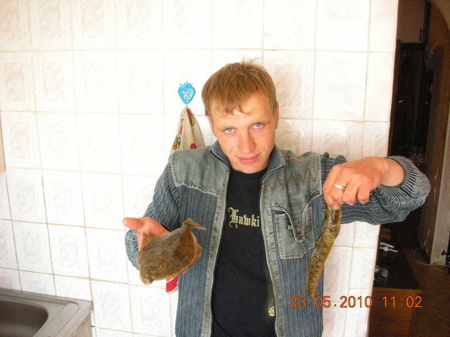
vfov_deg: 40.7
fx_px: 455
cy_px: 168
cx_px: 225
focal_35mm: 35
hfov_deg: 52.6
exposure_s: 1/31.5
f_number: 3
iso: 400
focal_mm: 5.8
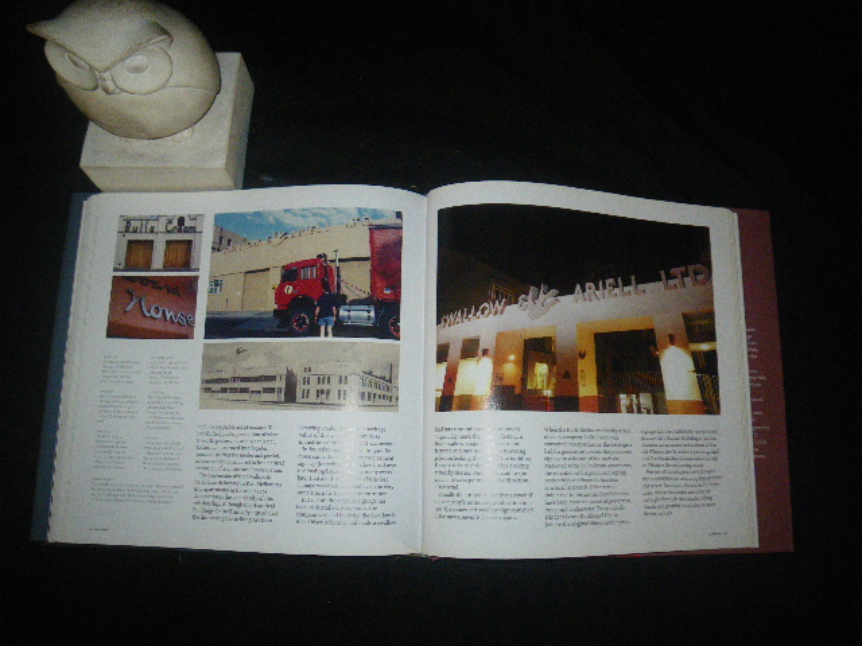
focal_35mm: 28
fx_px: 697
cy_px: 323
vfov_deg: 49.7
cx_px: 431
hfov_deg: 63.4
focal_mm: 5
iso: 320
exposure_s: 1/50
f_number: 3.5
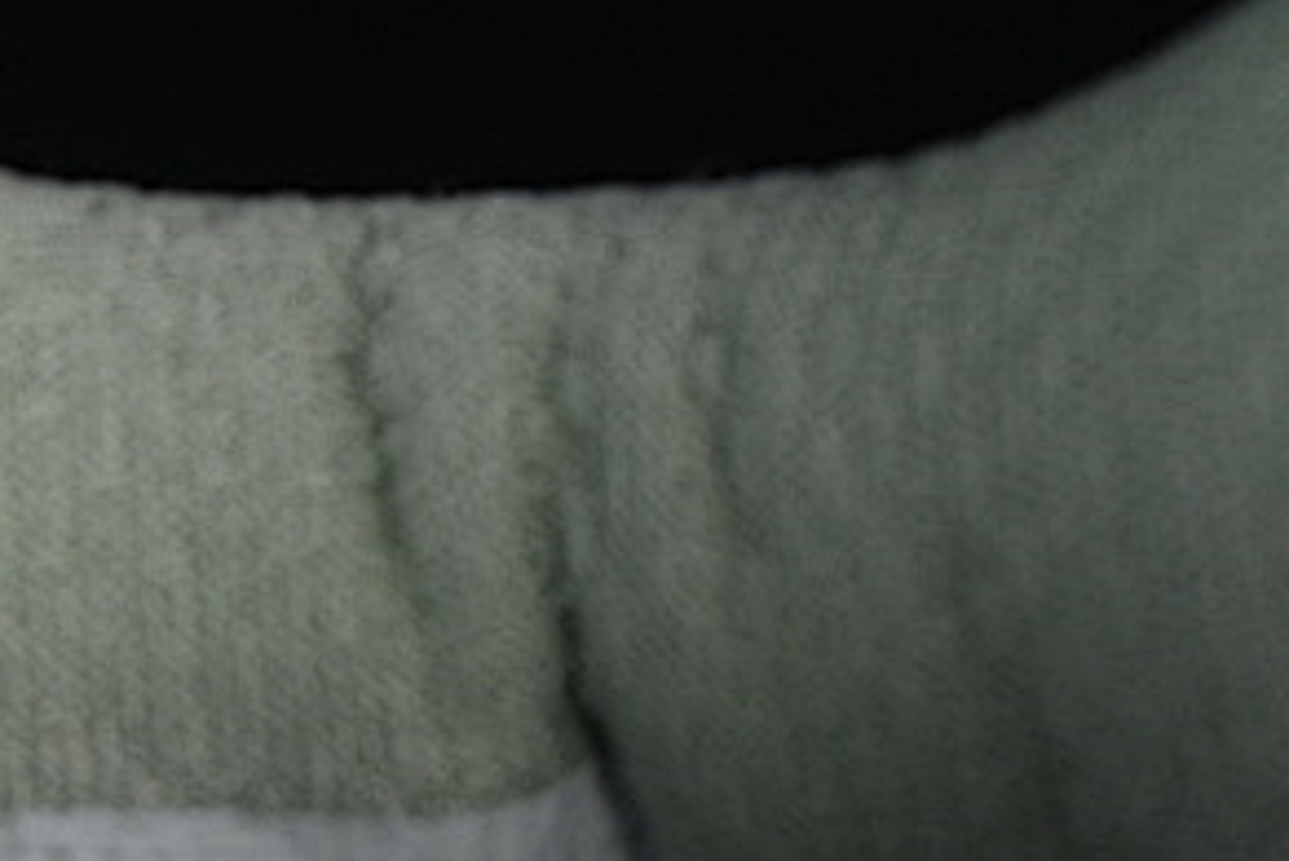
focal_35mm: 277
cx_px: 124
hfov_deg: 7.4
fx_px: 9923
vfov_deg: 4.9
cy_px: 1435
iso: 160
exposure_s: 1/80
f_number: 7.1
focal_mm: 50
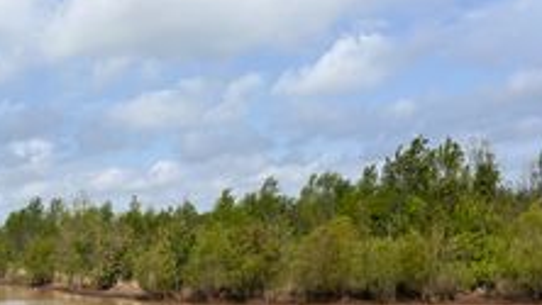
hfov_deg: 37.2
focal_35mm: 55
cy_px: 255
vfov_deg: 21.5
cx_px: 160
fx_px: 791
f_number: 1.6
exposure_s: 1/5076
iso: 50
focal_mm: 5.96
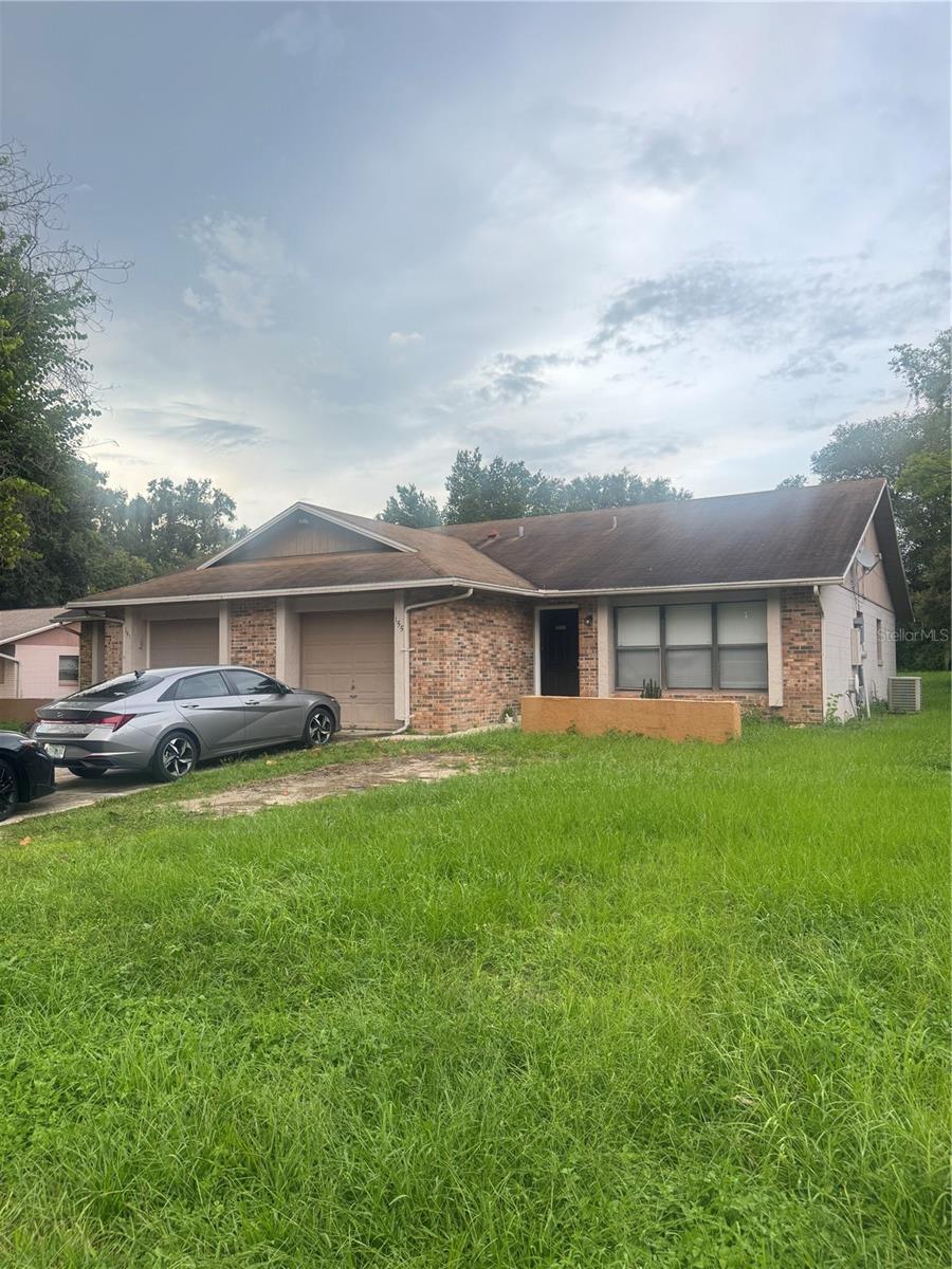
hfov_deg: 56.8
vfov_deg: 71.6
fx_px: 880
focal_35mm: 24
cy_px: 634
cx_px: 476
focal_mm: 6.76
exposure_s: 1/129
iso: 100
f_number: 1.78
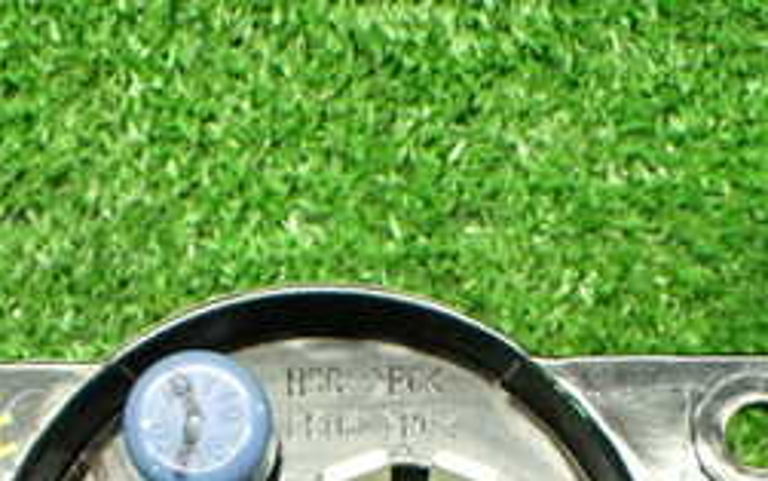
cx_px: 321
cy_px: 665
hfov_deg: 25.5
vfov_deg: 15.2
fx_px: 1696
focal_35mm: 81
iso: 800
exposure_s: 1/60
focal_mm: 5.79
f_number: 2.4
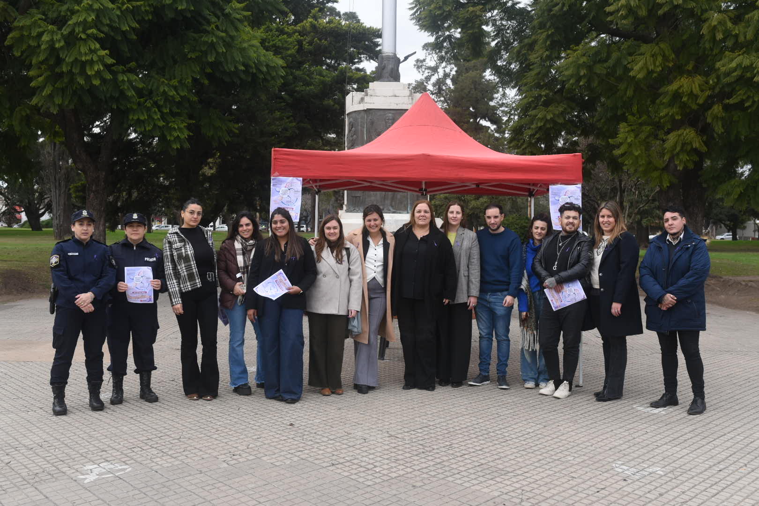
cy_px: 253
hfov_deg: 54.4
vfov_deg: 37.9
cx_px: 380
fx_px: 738
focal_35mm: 35
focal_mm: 35
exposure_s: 1/640
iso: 400
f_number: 5.6
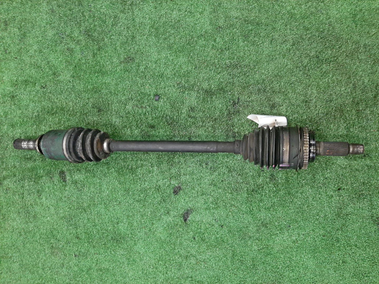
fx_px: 285
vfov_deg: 53.1
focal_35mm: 26
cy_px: 142
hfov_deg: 67.3
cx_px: 190
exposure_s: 1/33
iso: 195
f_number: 1.7
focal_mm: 3.93
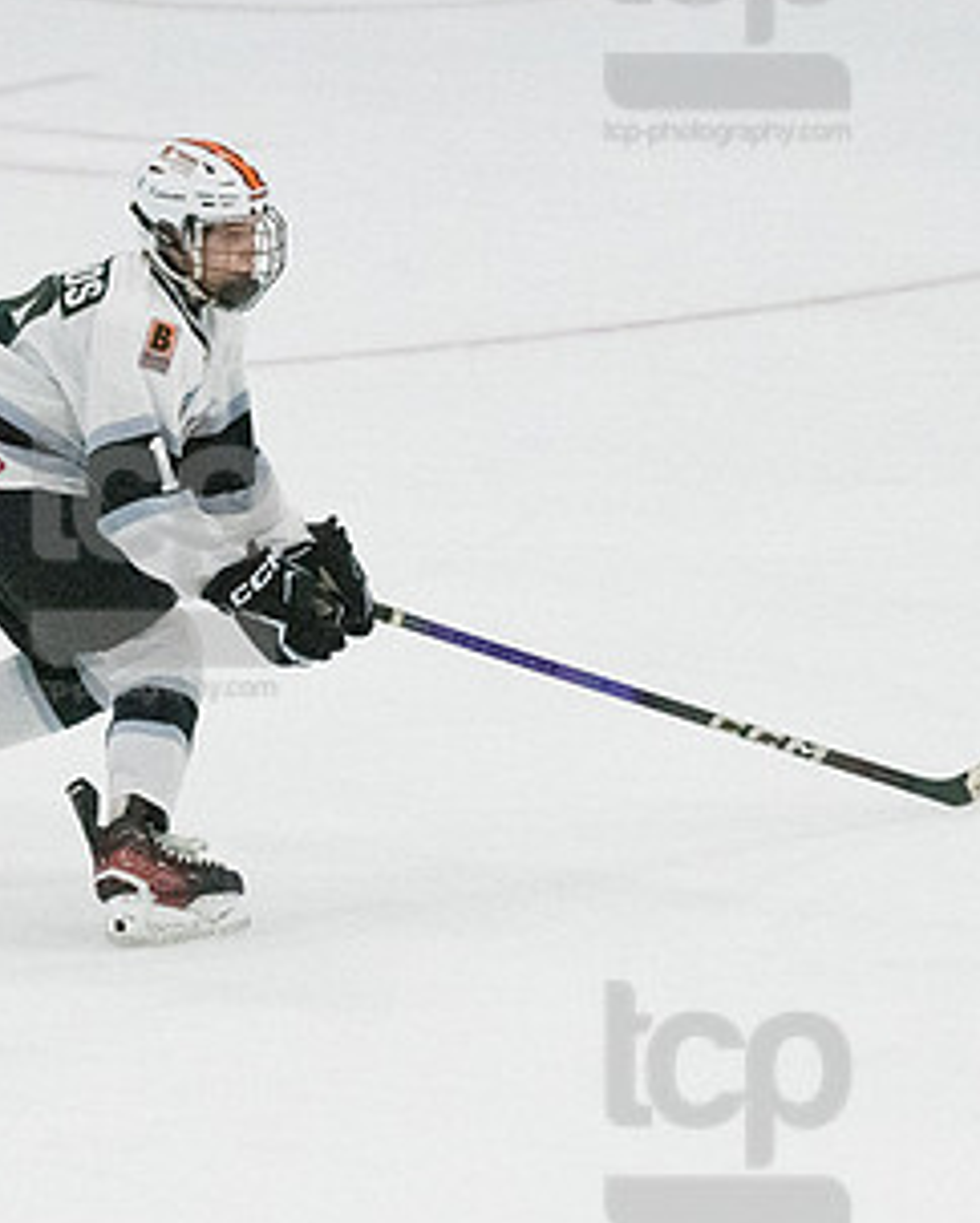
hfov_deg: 3.8
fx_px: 14669
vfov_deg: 4.8
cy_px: 559
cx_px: 154
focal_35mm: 405
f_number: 5
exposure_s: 1/1600
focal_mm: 150
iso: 8000
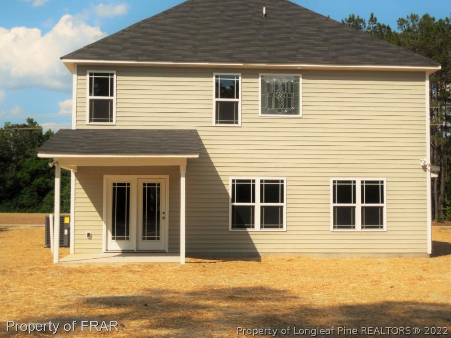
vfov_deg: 27.0
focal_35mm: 54
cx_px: 226
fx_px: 704
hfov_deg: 35.5
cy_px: 169
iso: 125
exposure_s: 1/1250
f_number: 4.2
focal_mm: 9.8
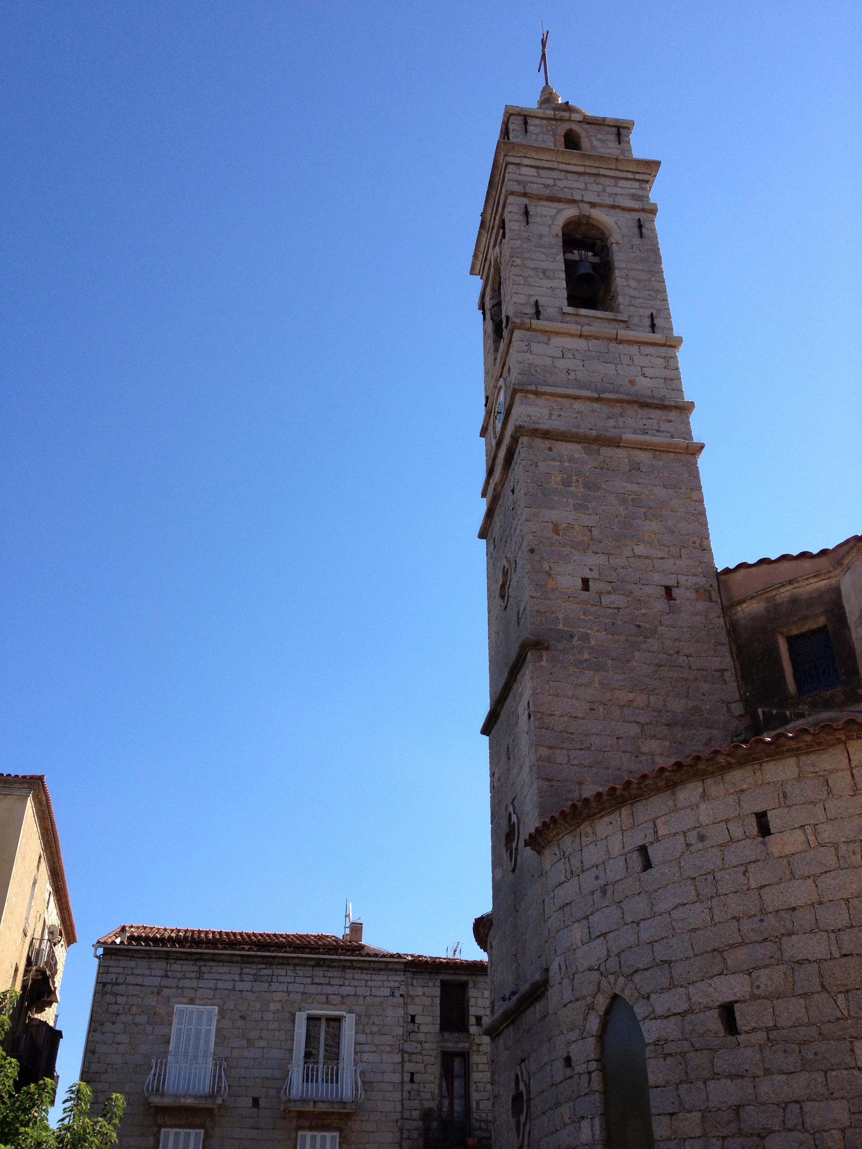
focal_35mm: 35
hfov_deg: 40.7
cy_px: 574
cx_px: 431
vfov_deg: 52.6
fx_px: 1162
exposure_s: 1/1042
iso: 64
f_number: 2.4
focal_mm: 4.28
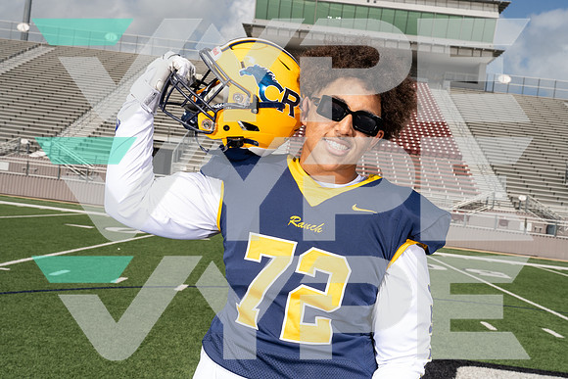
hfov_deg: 46.4
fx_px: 663
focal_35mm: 42
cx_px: 284
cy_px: 190
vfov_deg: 31.9
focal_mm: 42
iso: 100
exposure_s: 1/250
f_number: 11
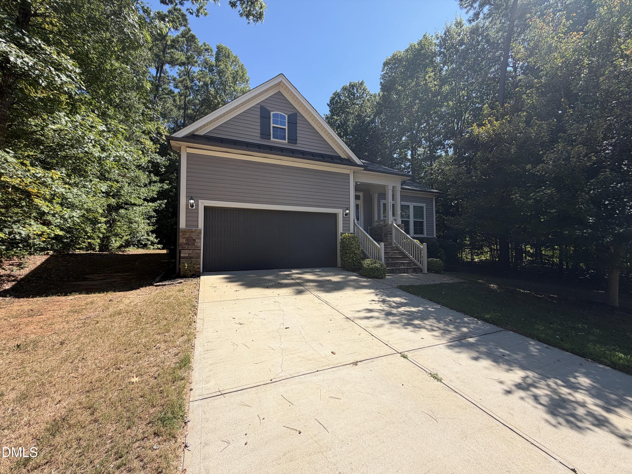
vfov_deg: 85.7
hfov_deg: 102.1
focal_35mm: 14
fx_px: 256
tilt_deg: +2.6
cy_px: 237
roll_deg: +0.9
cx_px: 316
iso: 32
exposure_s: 1/770
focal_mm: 2.22
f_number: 2.2
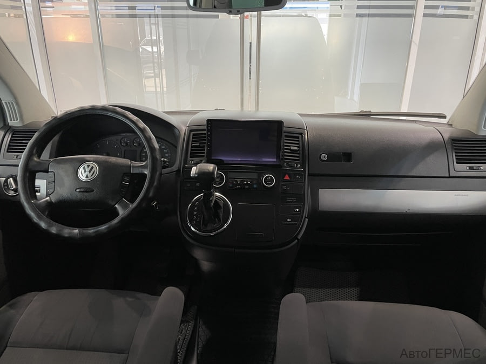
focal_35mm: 26
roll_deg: +0.0
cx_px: 243
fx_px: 365
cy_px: 182
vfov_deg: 53.1
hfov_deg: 67.3
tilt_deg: -20.9
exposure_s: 1/50
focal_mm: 4.2
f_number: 1.6
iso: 200
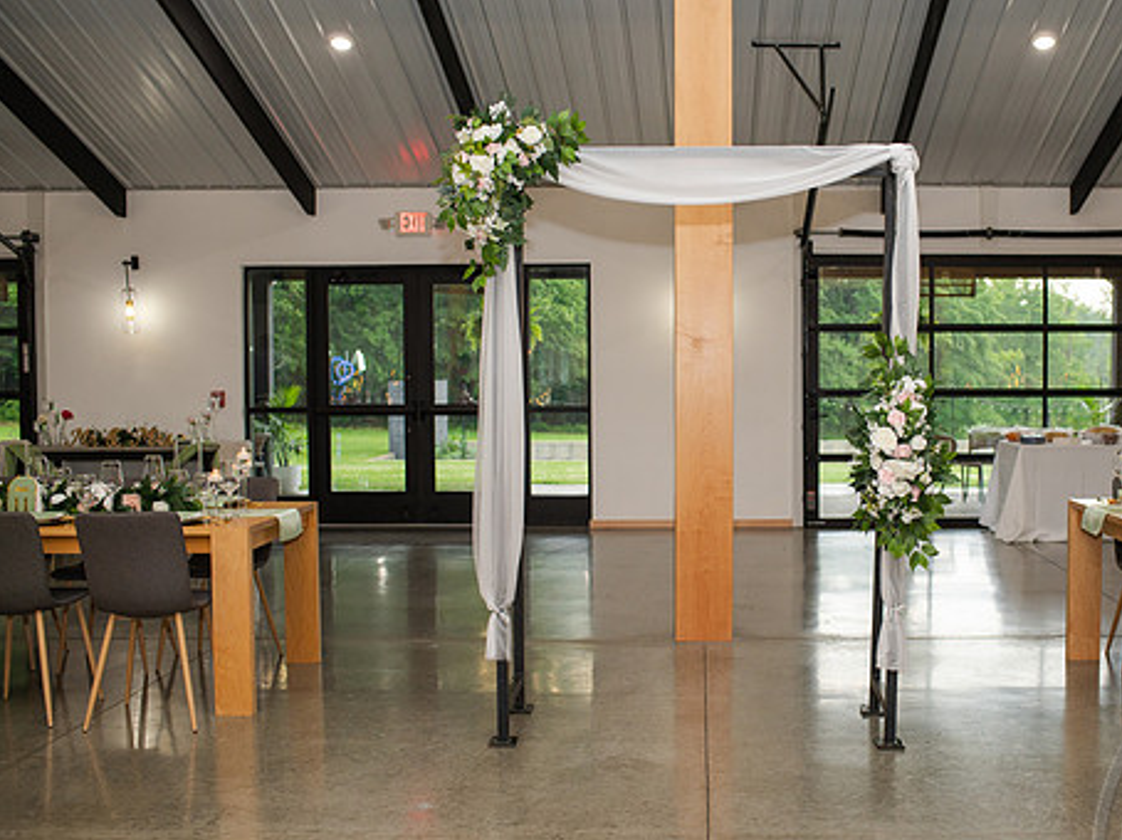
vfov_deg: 33.6
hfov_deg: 43.5
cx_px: 709
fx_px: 1393
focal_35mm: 43
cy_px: 435
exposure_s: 1/200
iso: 800
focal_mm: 35
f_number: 3.2
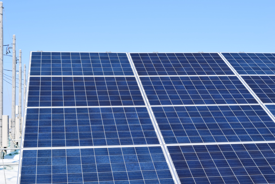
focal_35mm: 63
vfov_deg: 21.6
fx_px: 481
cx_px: 138
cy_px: 92
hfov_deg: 31.9
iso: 200
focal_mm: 42
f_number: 10
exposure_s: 1/500
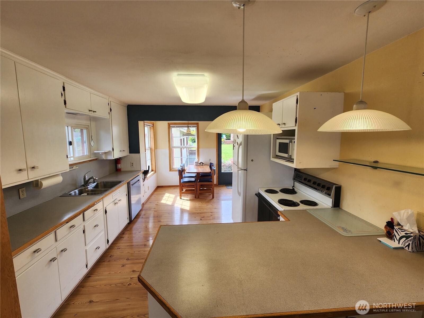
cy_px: 159
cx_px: 212
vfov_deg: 89.9
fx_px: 159
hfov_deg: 106.2
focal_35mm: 13
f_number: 2.2
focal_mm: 2.2
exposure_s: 1/120
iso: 64
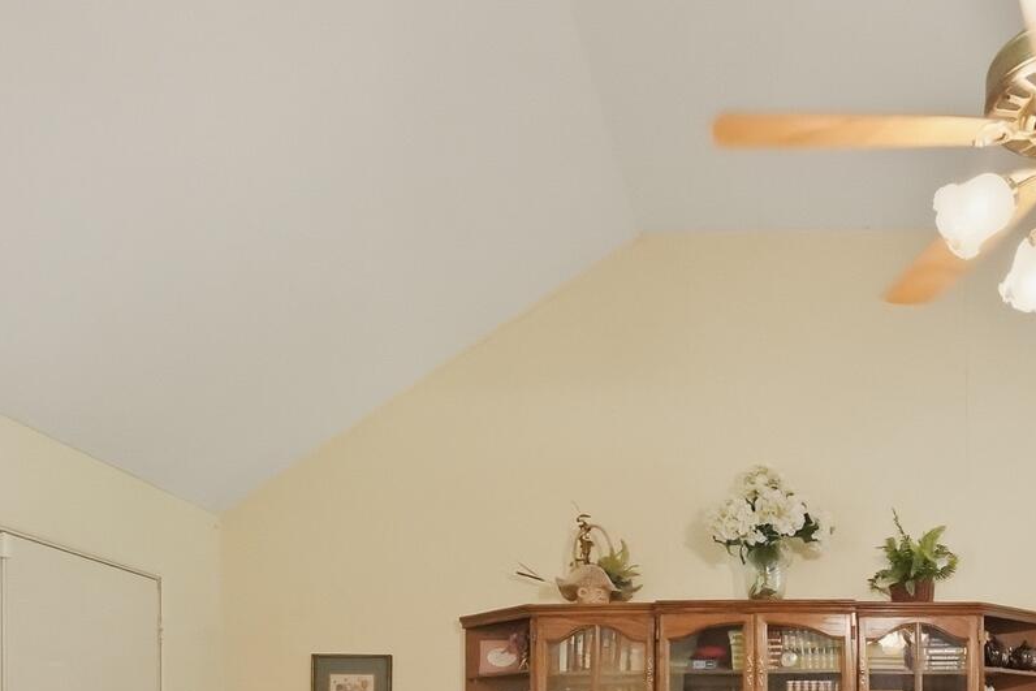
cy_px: 732
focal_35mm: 36
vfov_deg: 33.0
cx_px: 789
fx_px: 1036
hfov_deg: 50.7
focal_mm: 14
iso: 25600
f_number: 5
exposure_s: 1/125
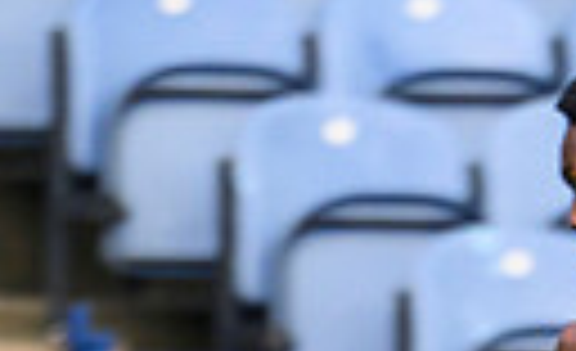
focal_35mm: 4652
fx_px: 72518
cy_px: 1121
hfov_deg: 0.5
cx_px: 1079
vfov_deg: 0.3
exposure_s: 1/1000
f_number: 4
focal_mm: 560
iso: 1000
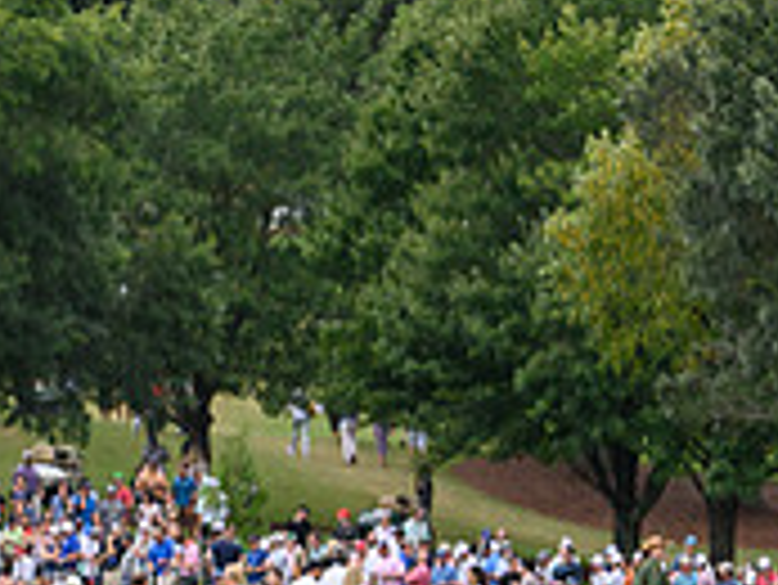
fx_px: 11920
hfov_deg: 3.7
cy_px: 884
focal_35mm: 530
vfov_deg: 2.8
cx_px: -315
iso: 640
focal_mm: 150
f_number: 9
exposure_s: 1/250
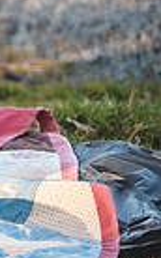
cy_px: -57
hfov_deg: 3.2
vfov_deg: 5.2
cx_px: -341
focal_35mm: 406
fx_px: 2856
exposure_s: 1/320
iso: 160
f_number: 2.8
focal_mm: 95
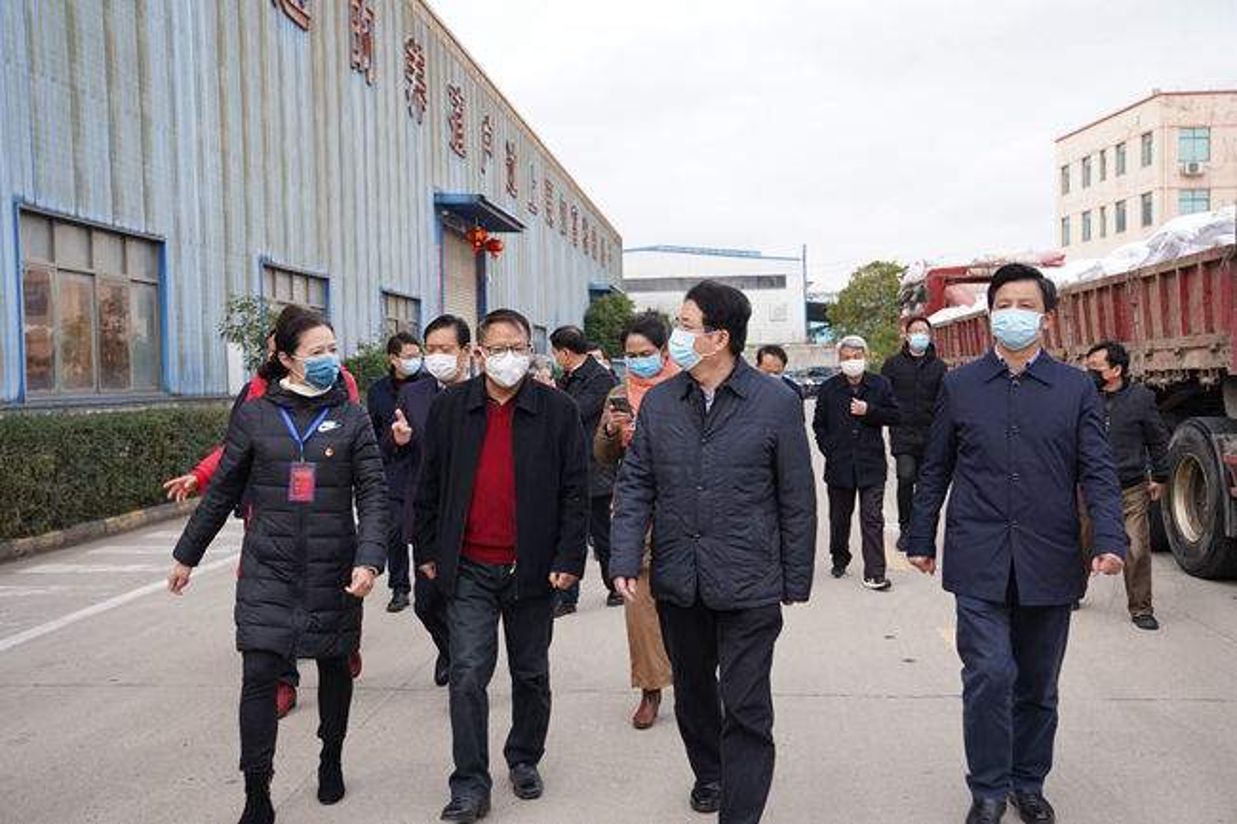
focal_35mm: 38
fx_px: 1305
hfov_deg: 50.7
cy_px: 412
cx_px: 618
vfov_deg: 35.0
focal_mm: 38
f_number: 4
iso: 200
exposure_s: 1/160
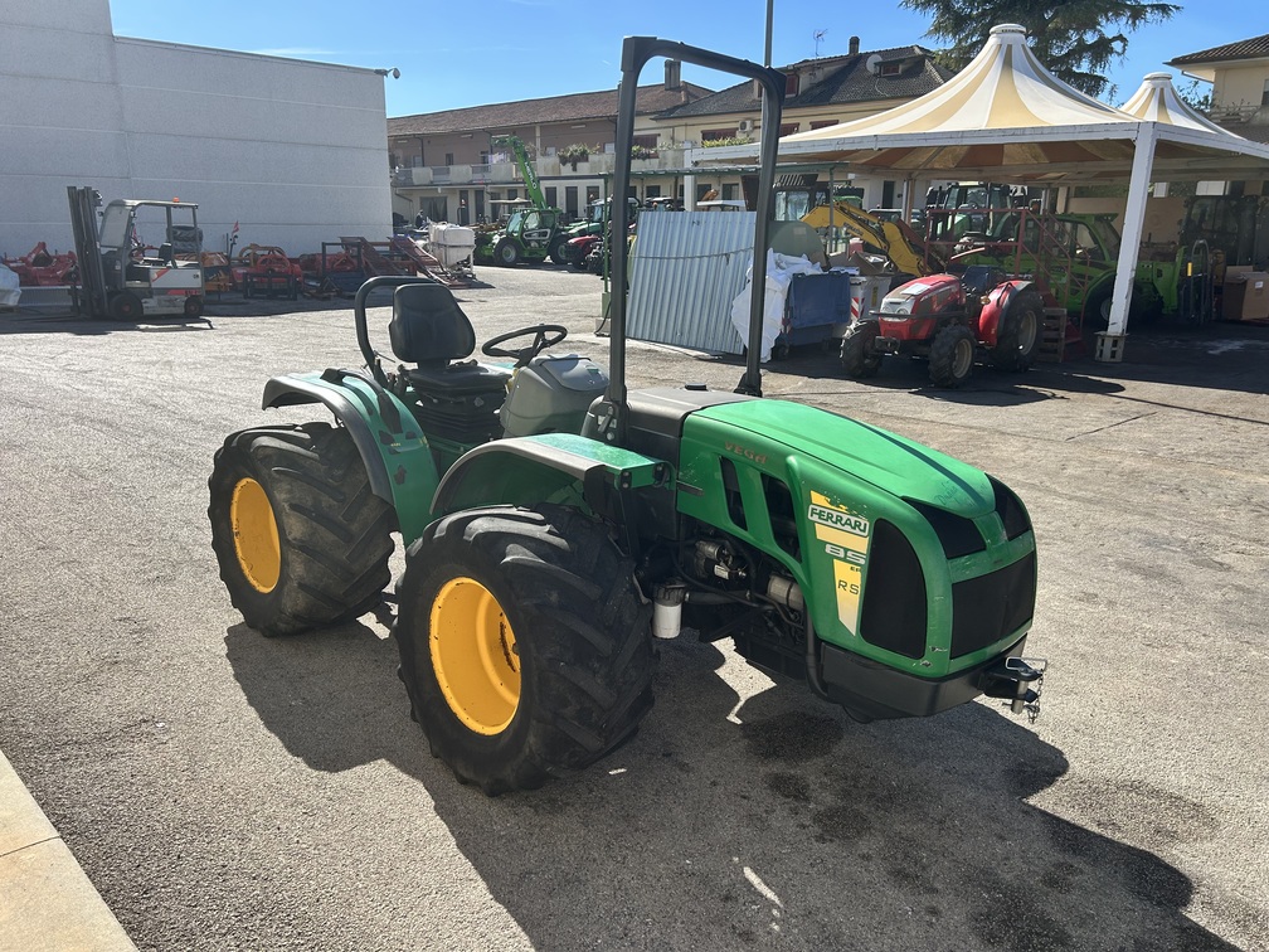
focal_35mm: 26
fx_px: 953
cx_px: 634
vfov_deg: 53.1
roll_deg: +0.1
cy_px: 476
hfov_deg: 67.3
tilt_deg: -15.5
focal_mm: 5.7
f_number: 1.5
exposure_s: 1/2632
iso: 50
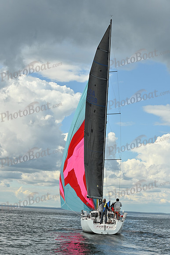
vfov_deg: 28.8
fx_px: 495
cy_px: 128
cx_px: 85
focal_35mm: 70
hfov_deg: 19.5
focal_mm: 70
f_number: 9
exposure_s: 1/800
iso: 250
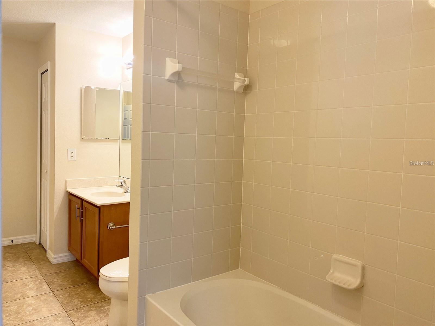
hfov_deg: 67.3
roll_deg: -2.8
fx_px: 327
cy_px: 163
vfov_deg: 53.1
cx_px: 218
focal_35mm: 26
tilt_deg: -3.5
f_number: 1.8
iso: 160
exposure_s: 1/60
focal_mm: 4.25
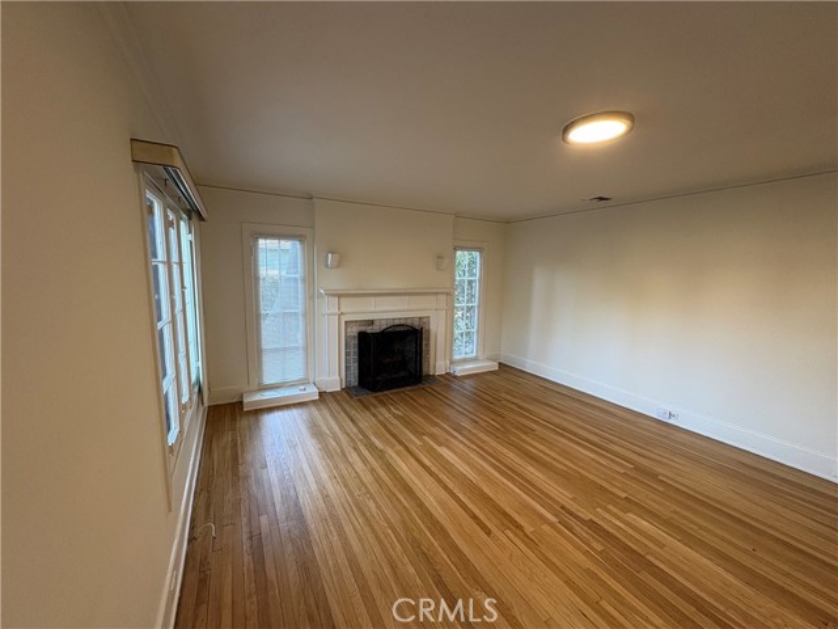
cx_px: 419
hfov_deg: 102.1
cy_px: 314
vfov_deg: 85.7
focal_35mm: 14
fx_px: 339
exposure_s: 1/60
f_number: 2.2
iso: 160
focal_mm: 2.22
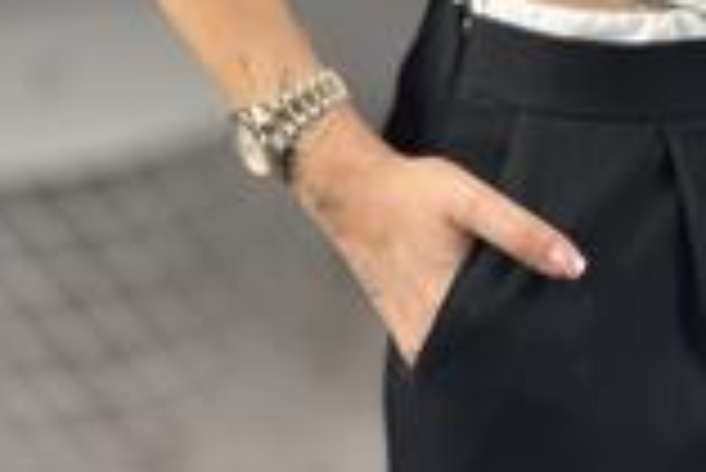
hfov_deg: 15.5
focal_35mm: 131
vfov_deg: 10.3
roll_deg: +7.5
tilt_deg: -36.1
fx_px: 2571
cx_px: 576
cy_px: -88
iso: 64
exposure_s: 1/100
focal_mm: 6.86
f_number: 1.78
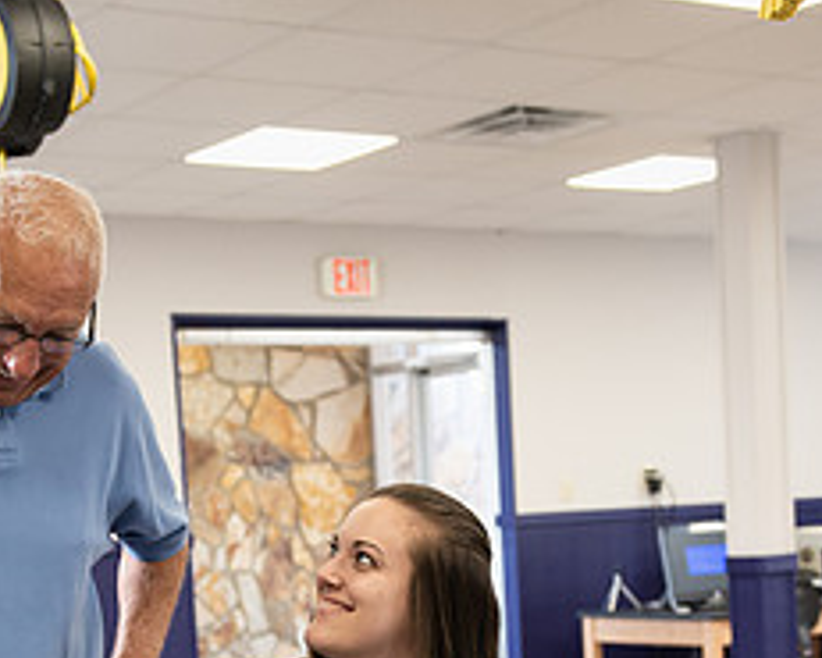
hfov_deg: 23.8
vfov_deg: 18.6
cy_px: 685
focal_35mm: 80
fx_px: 1947
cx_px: 338
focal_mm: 34
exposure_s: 1/200
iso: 800
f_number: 3.5
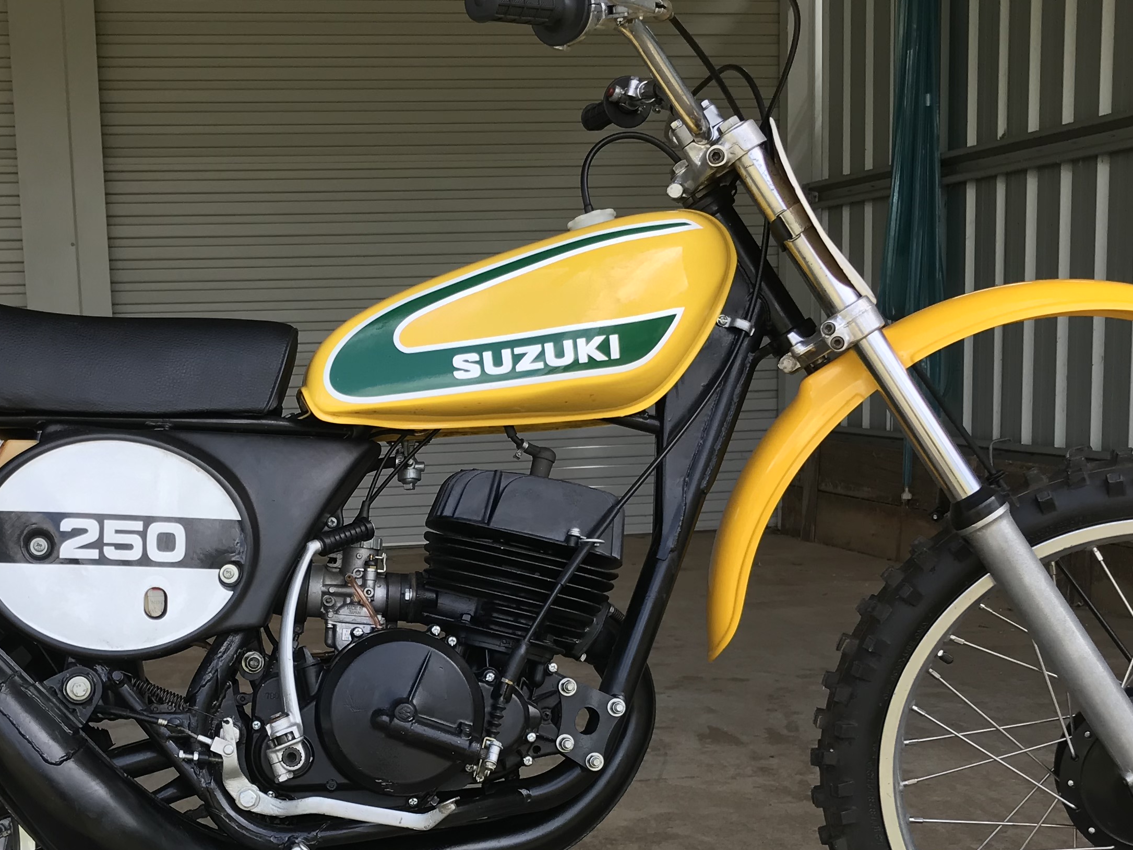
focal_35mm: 52
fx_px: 1702
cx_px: 410
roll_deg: +1.9
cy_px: 618
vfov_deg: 27.7
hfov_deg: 36.6
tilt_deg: -6.6
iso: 20
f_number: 1.8
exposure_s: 1/394
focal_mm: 3.99
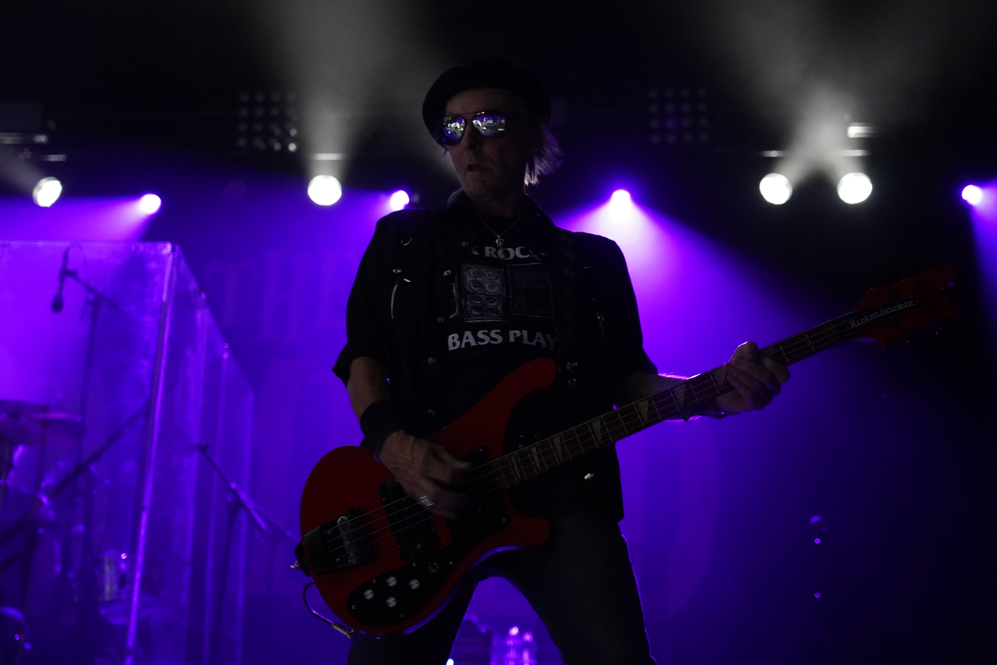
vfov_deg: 22.6
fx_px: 1662
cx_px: 498
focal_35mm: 60
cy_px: 332
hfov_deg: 33.4
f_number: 4
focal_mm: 60
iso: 6400
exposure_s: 1/160
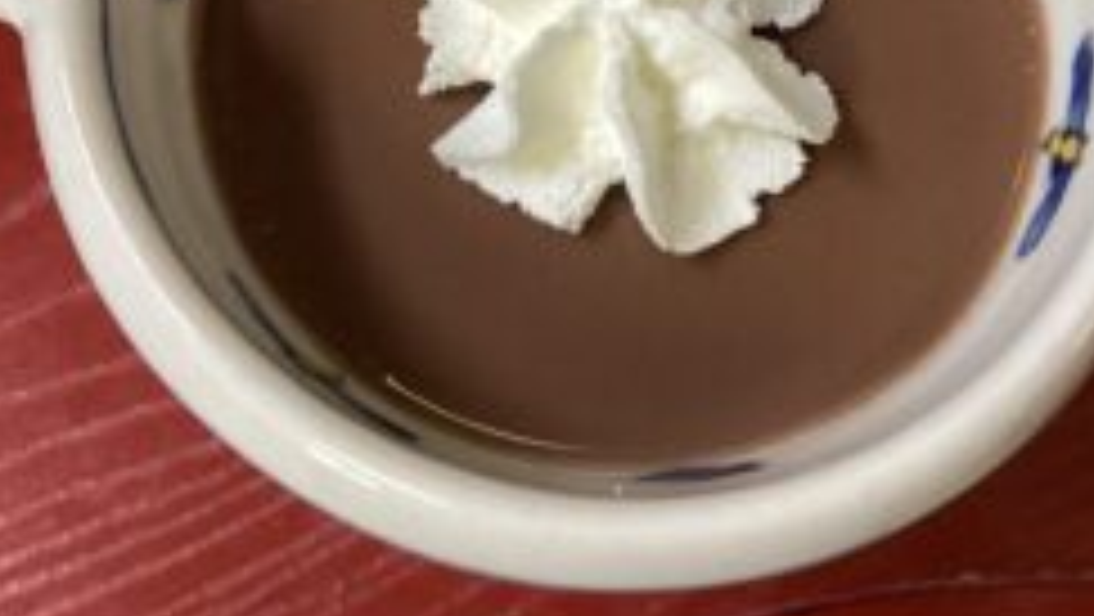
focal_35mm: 52
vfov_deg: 22.4
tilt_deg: -69.0
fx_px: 1509
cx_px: 619
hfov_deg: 39.8
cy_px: 25
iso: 250
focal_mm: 3.3
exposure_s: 1/60
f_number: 2.4
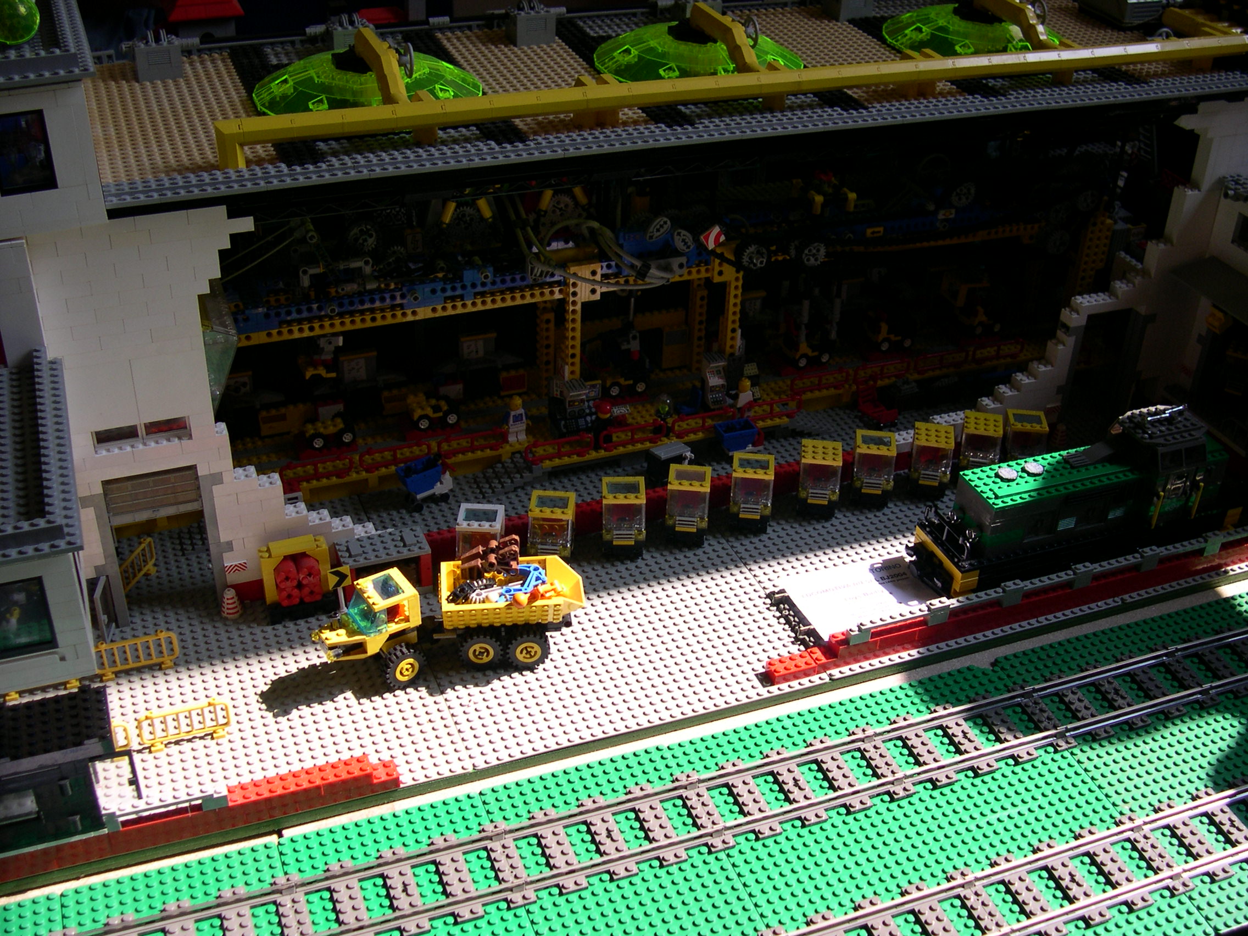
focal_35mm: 38
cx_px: 624
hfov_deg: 49.0
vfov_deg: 37.7
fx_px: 1370
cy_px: 468
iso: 100
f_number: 2.8
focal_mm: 8
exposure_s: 1/386
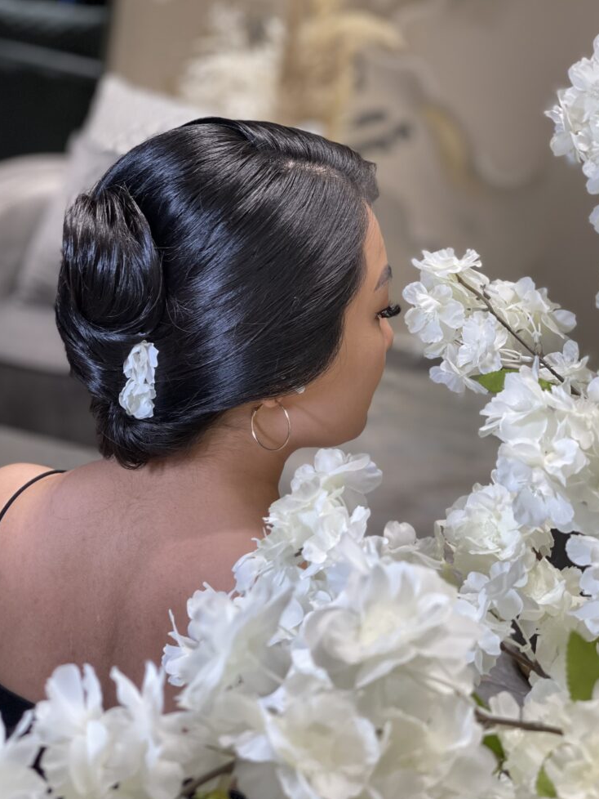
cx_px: 309
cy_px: 391
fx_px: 1545
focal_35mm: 67
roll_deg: -9.7
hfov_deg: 21.9
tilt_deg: -14.6
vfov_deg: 29.0
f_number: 2.2
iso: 125
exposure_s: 1/100
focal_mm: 7.5
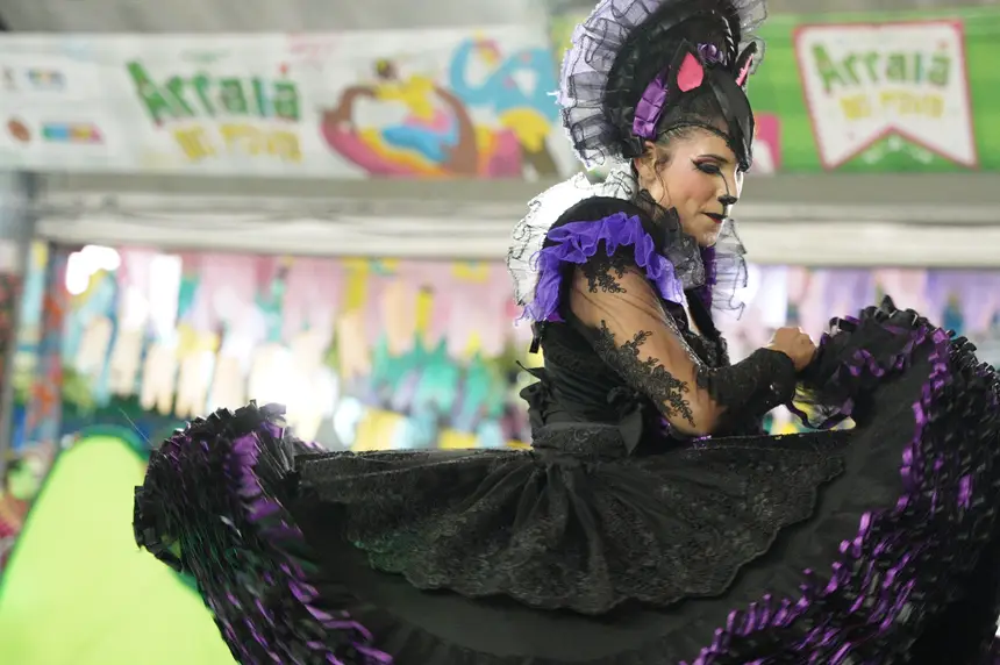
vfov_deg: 13.0
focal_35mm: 105
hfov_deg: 19.5
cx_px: 500
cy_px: 332
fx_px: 2914
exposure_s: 1/500
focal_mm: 70
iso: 8000
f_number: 2.8
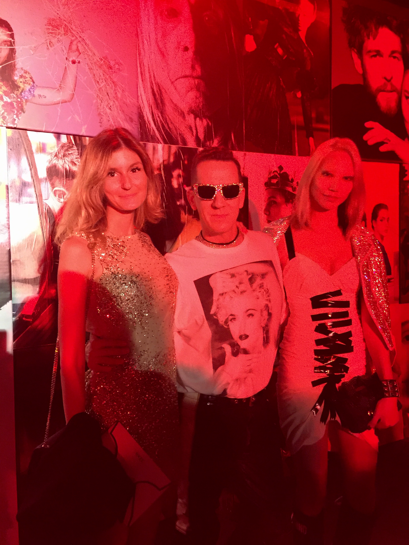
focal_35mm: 29
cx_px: 204
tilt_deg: -2.8
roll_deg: +0.5
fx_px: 457
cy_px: 272
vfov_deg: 61.7
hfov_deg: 48.2
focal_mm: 4.15
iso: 160
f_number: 2.2
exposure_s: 1/8
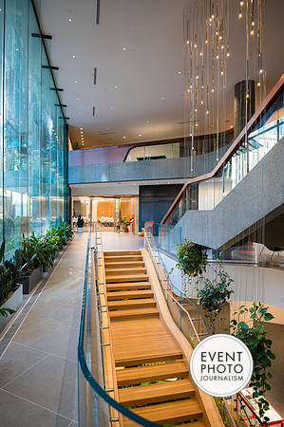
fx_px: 237
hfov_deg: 61.8
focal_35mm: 20
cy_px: 214
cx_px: 142
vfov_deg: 84.0
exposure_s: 1/40
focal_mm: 20
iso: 320
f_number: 4
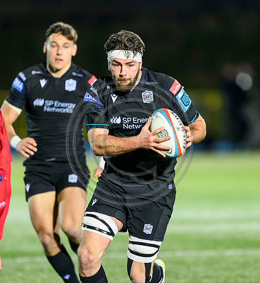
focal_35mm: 658
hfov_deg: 2.5
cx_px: 184
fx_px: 5850
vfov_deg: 2.8
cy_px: 115
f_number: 2.8
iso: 8000
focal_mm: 400
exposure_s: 1/1000
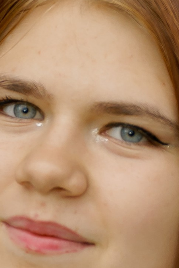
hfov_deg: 2.7
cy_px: 234
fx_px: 3854
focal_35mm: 517
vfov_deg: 4.0
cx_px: -82
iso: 250
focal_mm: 91
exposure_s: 1/125
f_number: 2.8
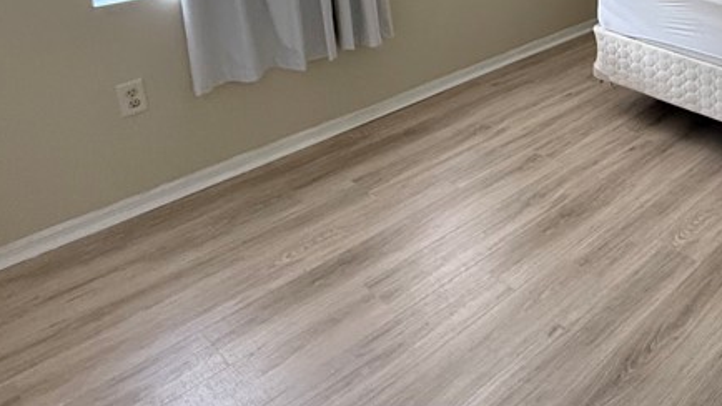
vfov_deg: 28.9
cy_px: -68
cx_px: 672
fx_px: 689
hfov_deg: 48.4
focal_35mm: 36
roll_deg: +0.3
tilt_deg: -11.6
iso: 400
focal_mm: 2.22
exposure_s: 1/60
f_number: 2.2
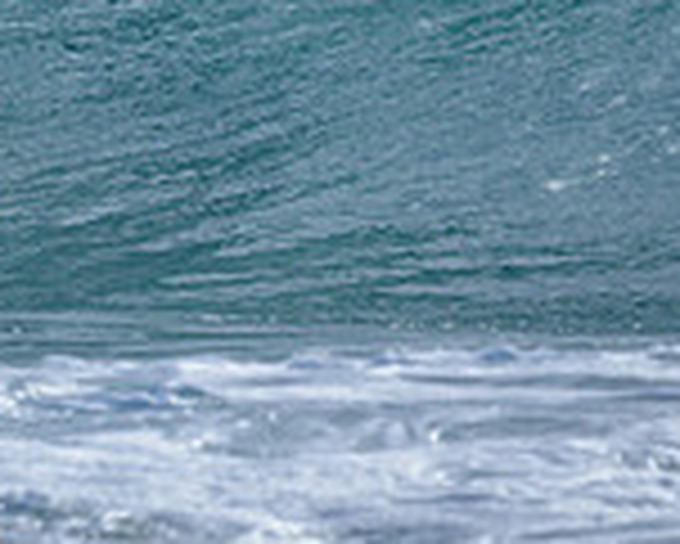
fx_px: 58019
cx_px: -203
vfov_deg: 0.5
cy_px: -164
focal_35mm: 2881
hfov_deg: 0.7
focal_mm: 800
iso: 360
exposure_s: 1/2000
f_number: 6.3
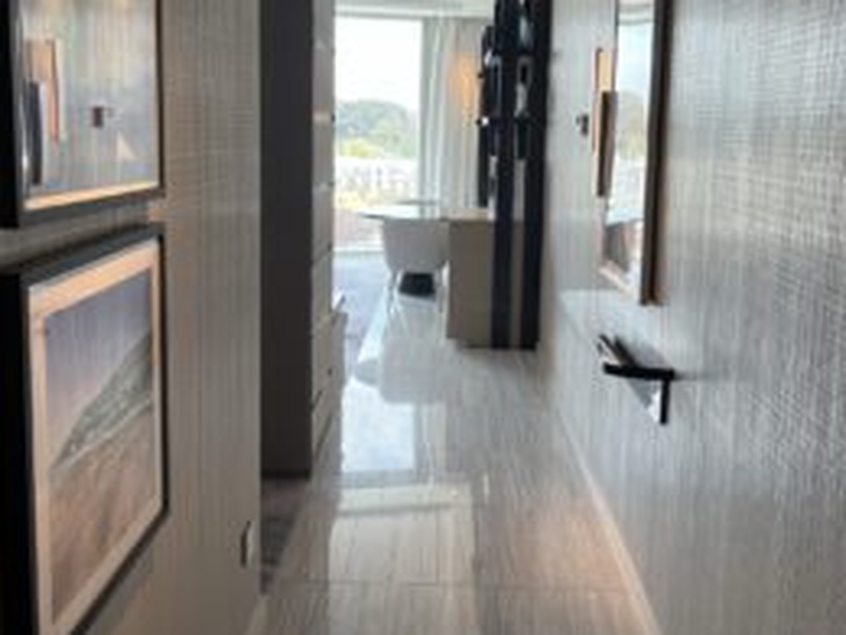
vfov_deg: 39.3
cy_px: 231
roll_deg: -1.1
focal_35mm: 36
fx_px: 880
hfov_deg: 51.4
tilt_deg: -7.4
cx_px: 423
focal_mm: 5.1
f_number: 1.6
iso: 64
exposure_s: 1/150
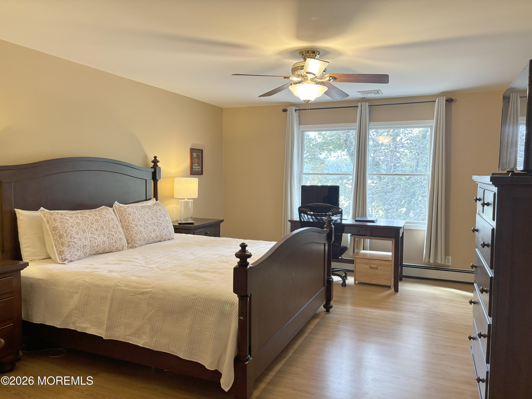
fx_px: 400
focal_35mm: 26
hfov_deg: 67.3
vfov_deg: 53.1
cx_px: 266
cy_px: 200
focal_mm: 5.96
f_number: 1.6
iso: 160
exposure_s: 1/60
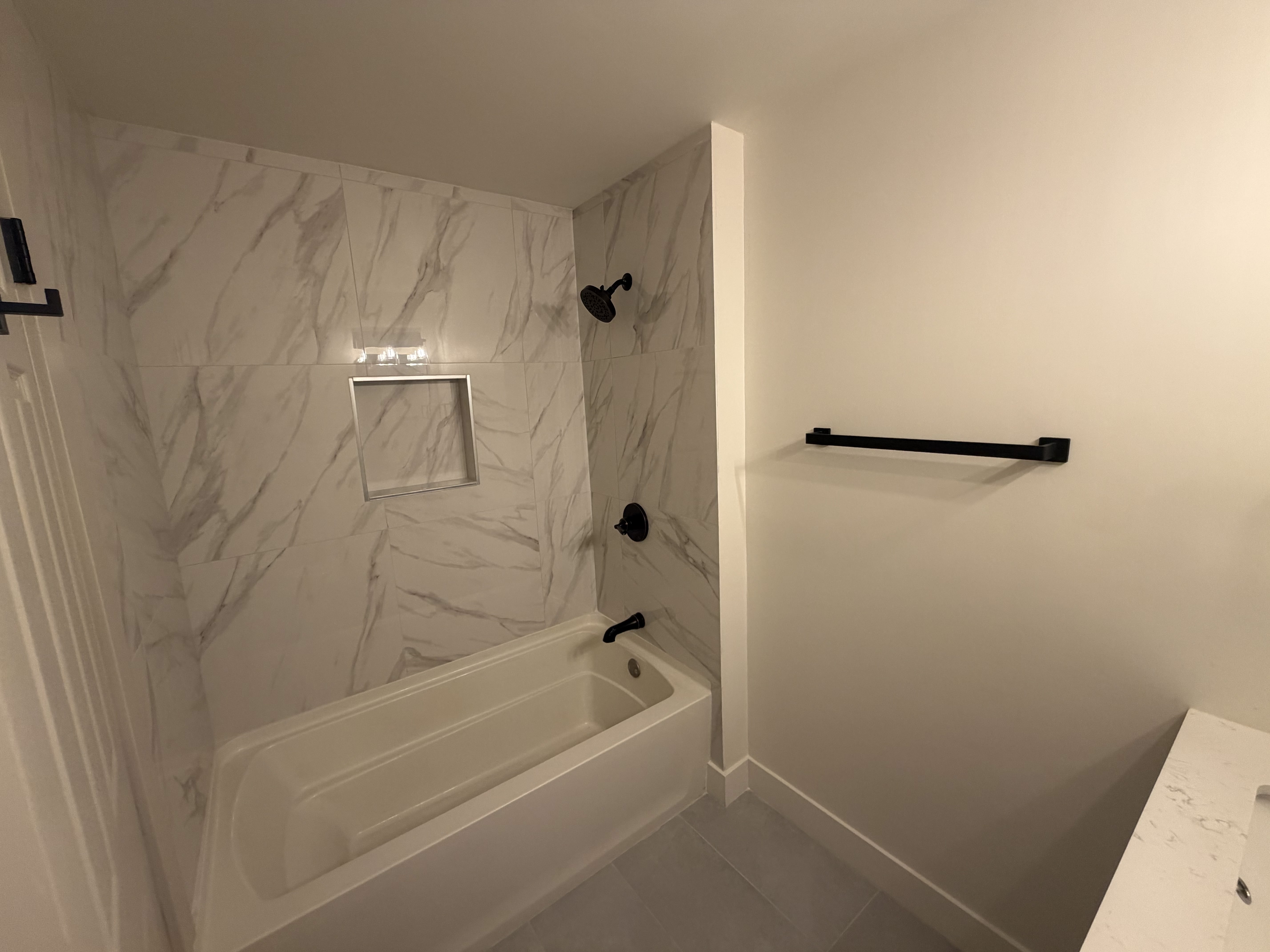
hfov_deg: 102.1
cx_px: 635
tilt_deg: -9.8
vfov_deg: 85.7
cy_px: 476
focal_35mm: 14
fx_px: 514
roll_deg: +2.9
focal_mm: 2.22
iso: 200
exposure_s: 1/120
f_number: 2.2
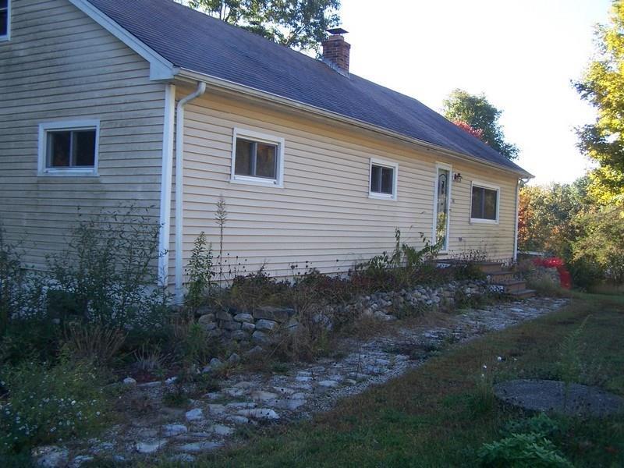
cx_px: 312
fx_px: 685
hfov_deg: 49.0
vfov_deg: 37.7
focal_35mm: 38
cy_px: 234
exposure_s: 1/180
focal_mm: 6.3
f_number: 2.8
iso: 80
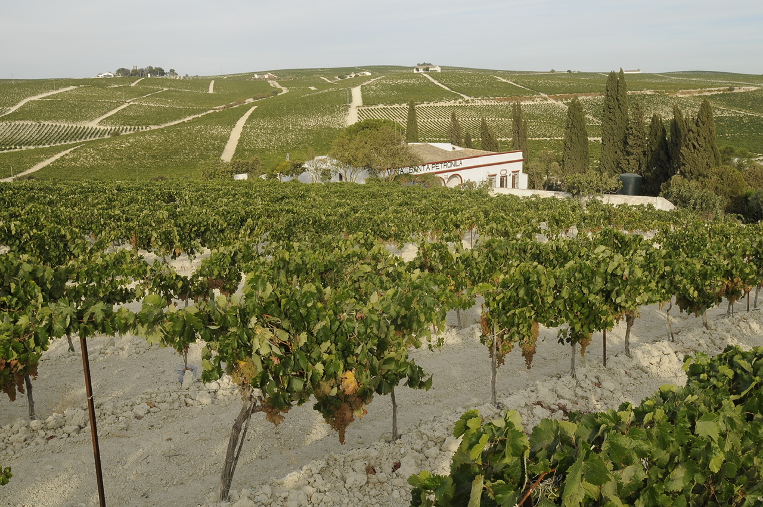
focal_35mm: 33
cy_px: 254
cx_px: 382
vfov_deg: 39.9
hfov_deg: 57.3
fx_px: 699
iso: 200
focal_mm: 22
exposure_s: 1/80
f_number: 16
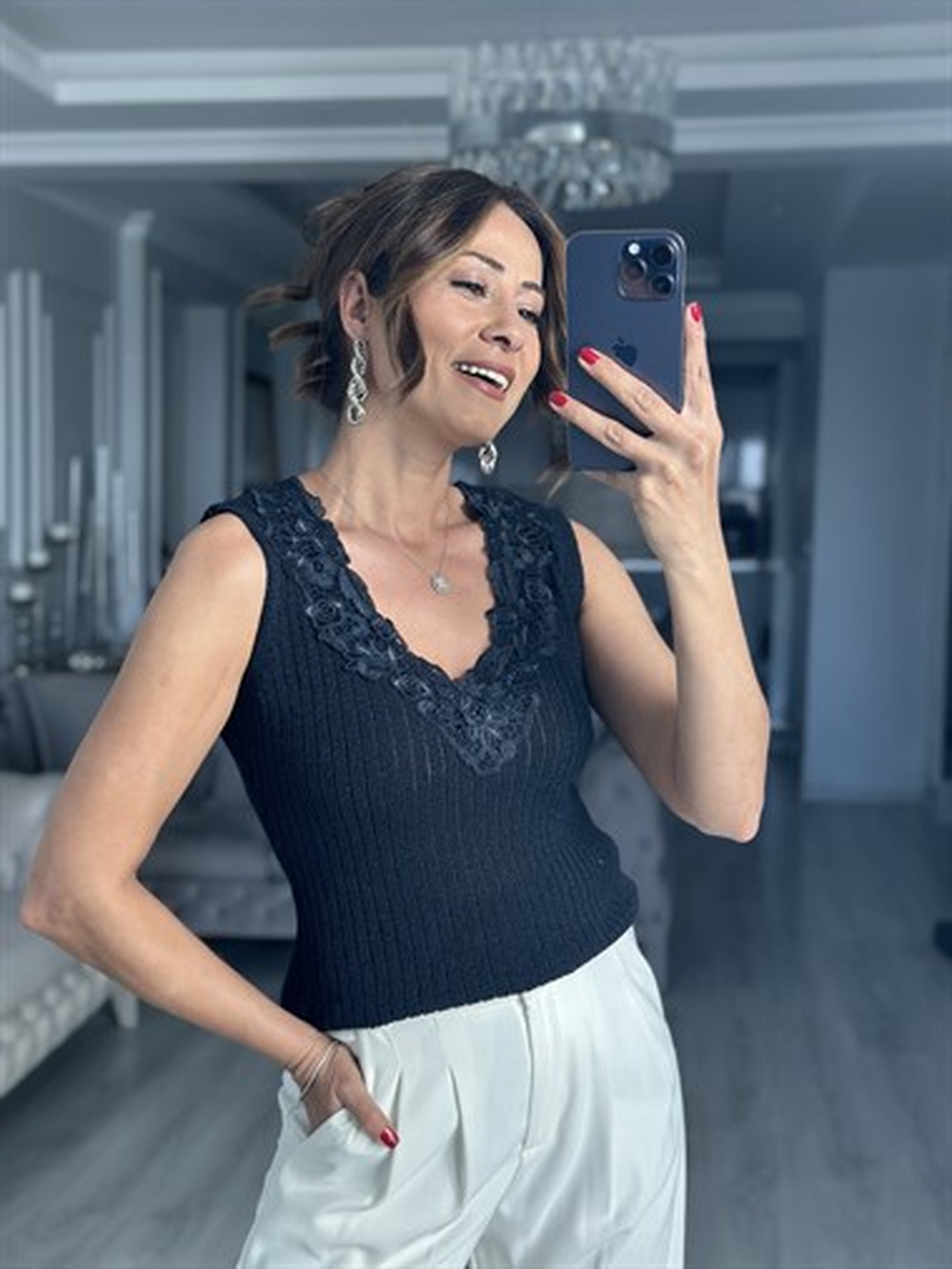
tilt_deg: -18.1
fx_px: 1759
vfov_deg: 39.6
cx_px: 476
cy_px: 634
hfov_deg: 30.3
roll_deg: +0.2
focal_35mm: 48
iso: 80
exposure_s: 1/177
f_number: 1.78
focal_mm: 6.86
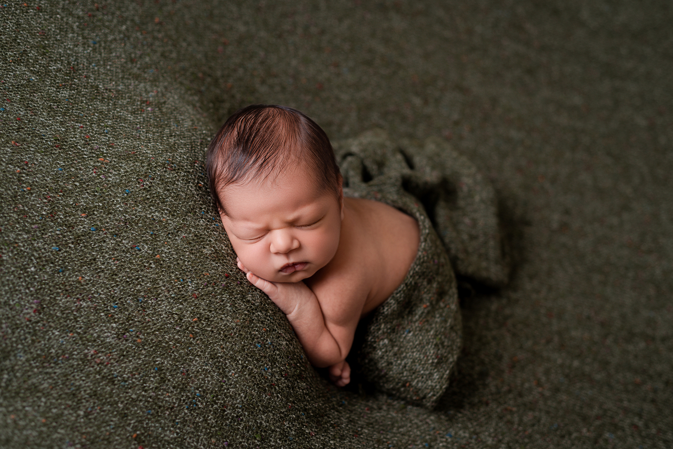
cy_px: 224
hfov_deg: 39.6
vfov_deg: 27.0
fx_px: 935
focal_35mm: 50
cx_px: 336
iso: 80
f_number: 3.5
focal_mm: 50
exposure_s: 1/160
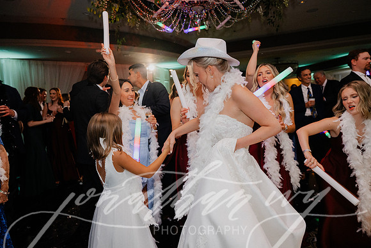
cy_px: 124
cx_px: 186
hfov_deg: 73.7
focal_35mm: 24
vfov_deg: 53.2
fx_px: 247
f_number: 2.8
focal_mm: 24
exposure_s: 1/160
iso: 2000
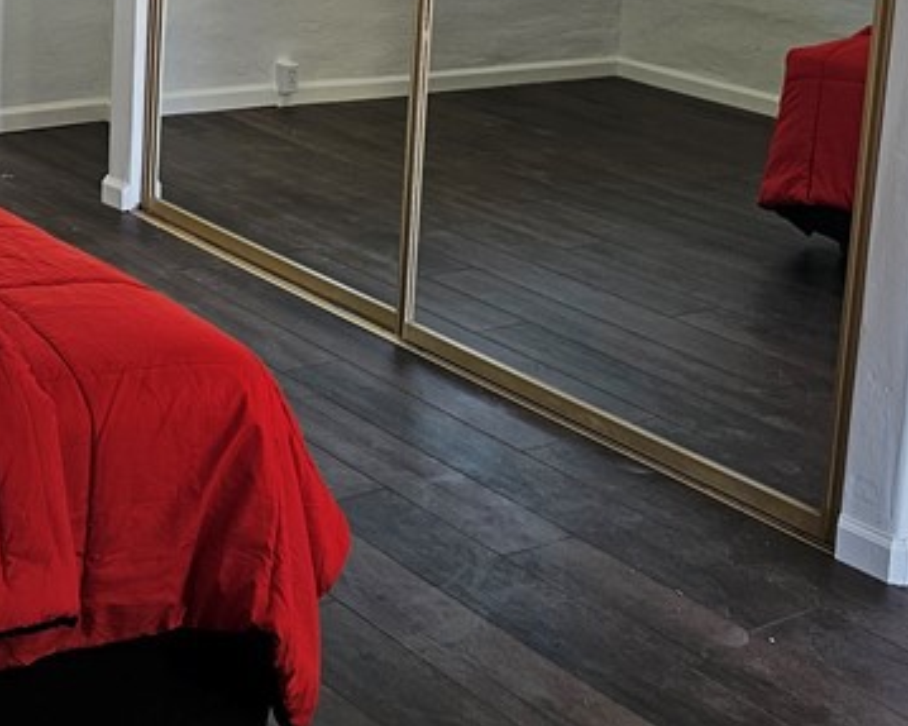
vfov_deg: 22.7
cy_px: -40
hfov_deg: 28.1
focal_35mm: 64
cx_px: 35
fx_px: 1719
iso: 100
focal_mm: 6.3
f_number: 1.7
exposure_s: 1/120
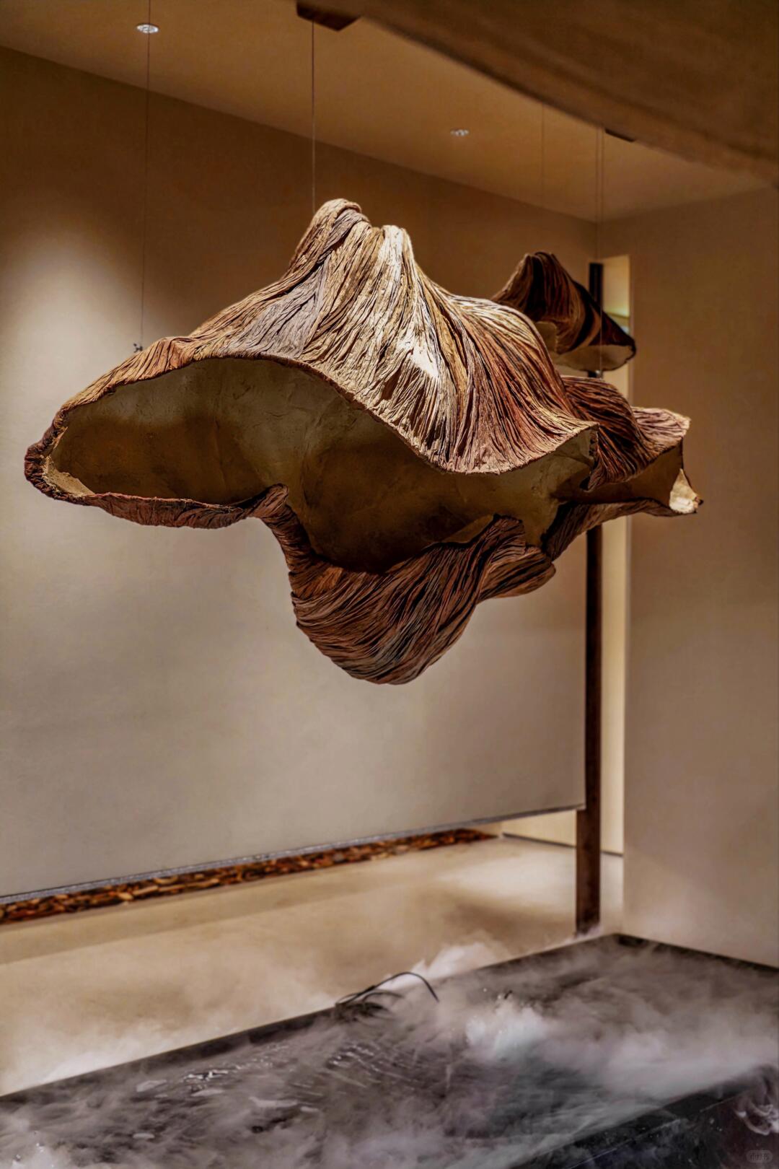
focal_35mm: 42
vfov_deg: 46.4
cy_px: 584
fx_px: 1363
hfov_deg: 31.9
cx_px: 390
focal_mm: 42
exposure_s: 1/50
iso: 2500
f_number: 4
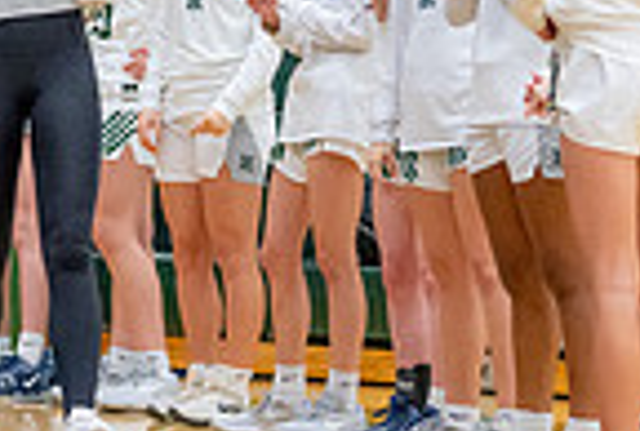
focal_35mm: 300
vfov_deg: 4.6
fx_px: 5350
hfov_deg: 6.7
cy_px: -268
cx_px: -427
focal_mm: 70
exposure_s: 1/400
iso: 3200
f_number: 2.8
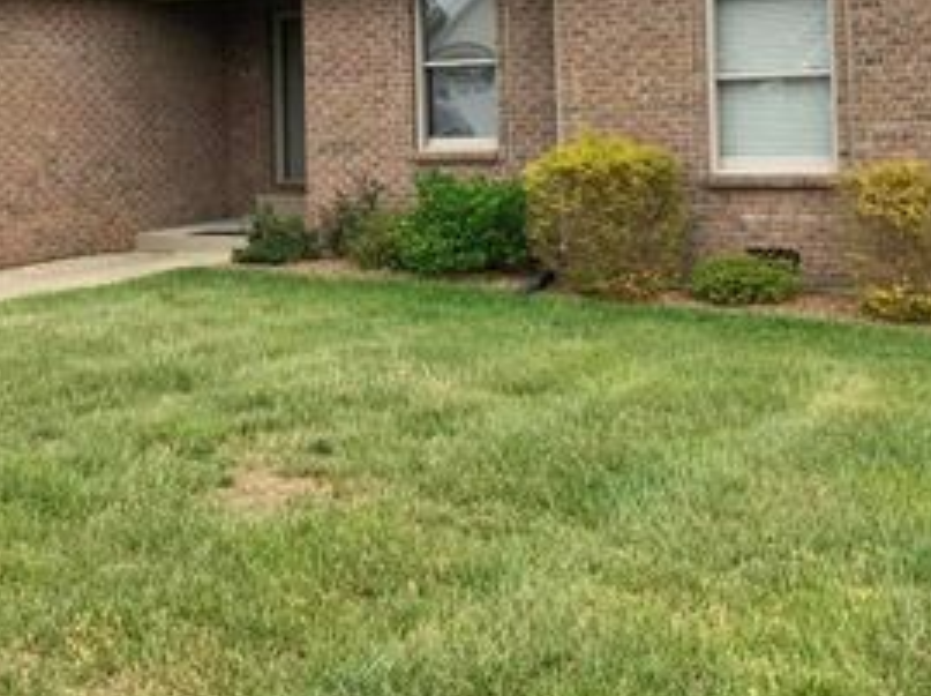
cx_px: 339
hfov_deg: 35.4
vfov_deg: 26.2
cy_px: 88
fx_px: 1450
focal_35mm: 54
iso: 16
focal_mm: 3
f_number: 1.8
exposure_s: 1/1342
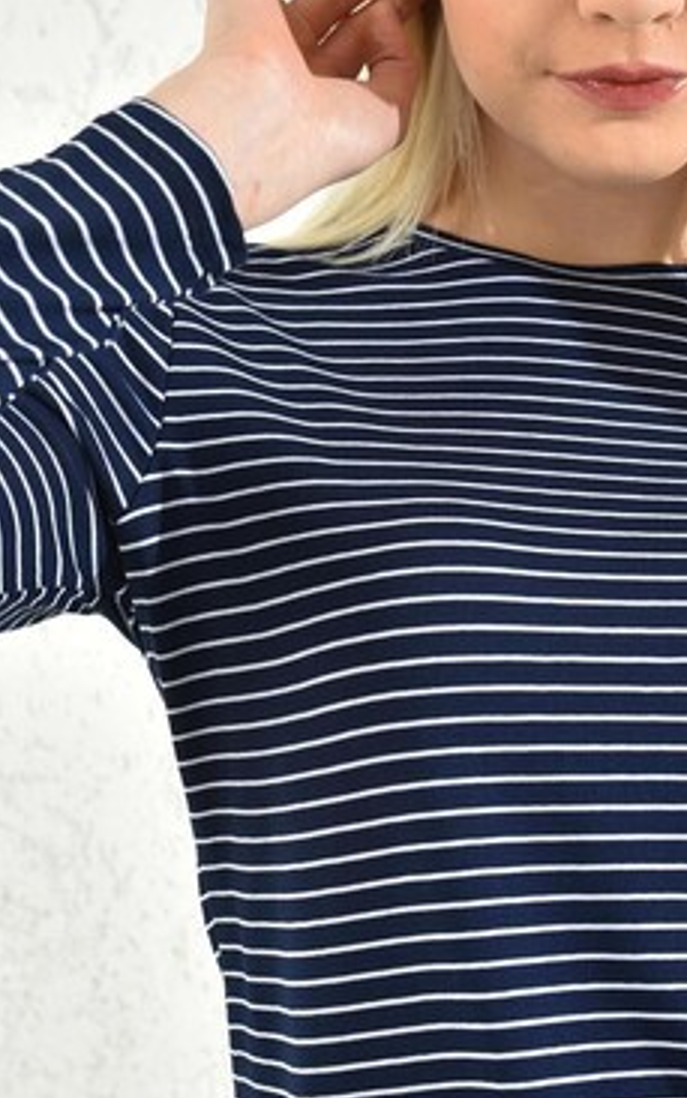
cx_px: 534
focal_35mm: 73
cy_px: 426
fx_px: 2185
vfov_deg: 28.1
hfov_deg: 17.7
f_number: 7.1
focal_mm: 35
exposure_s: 1/160
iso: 100
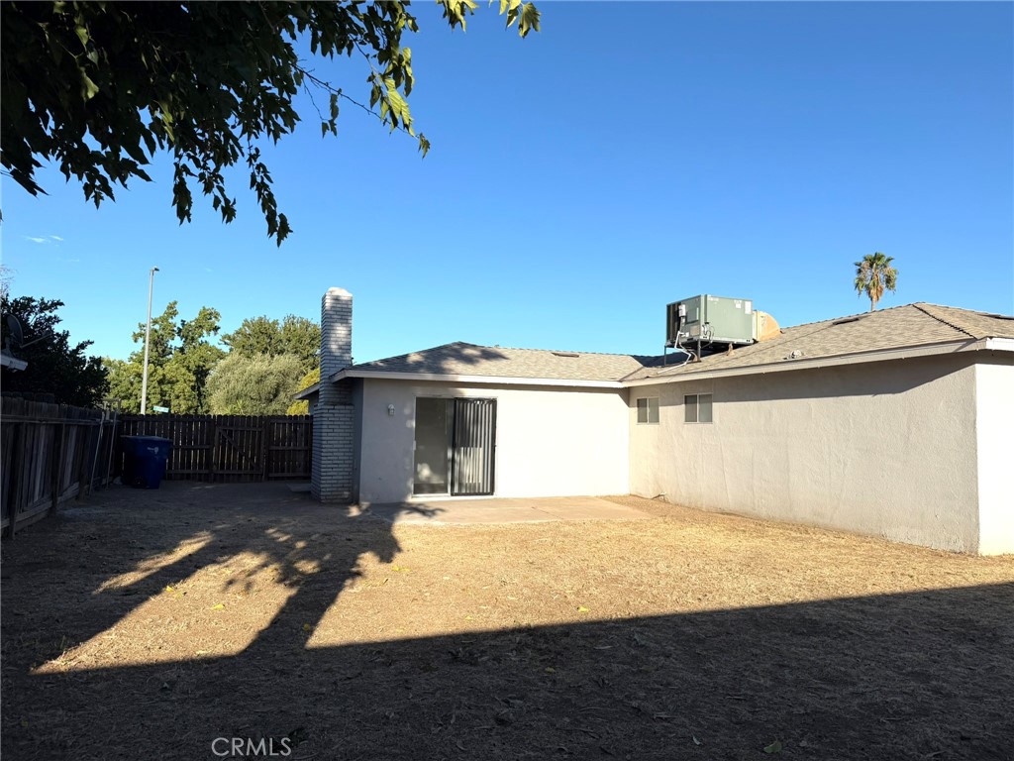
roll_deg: -0.8
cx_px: 507
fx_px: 703
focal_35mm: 24
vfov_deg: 56.8
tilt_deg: +4.1
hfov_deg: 71.6
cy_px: 380
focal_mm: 6.76
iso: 80
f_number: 1.78
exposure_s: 1/5319
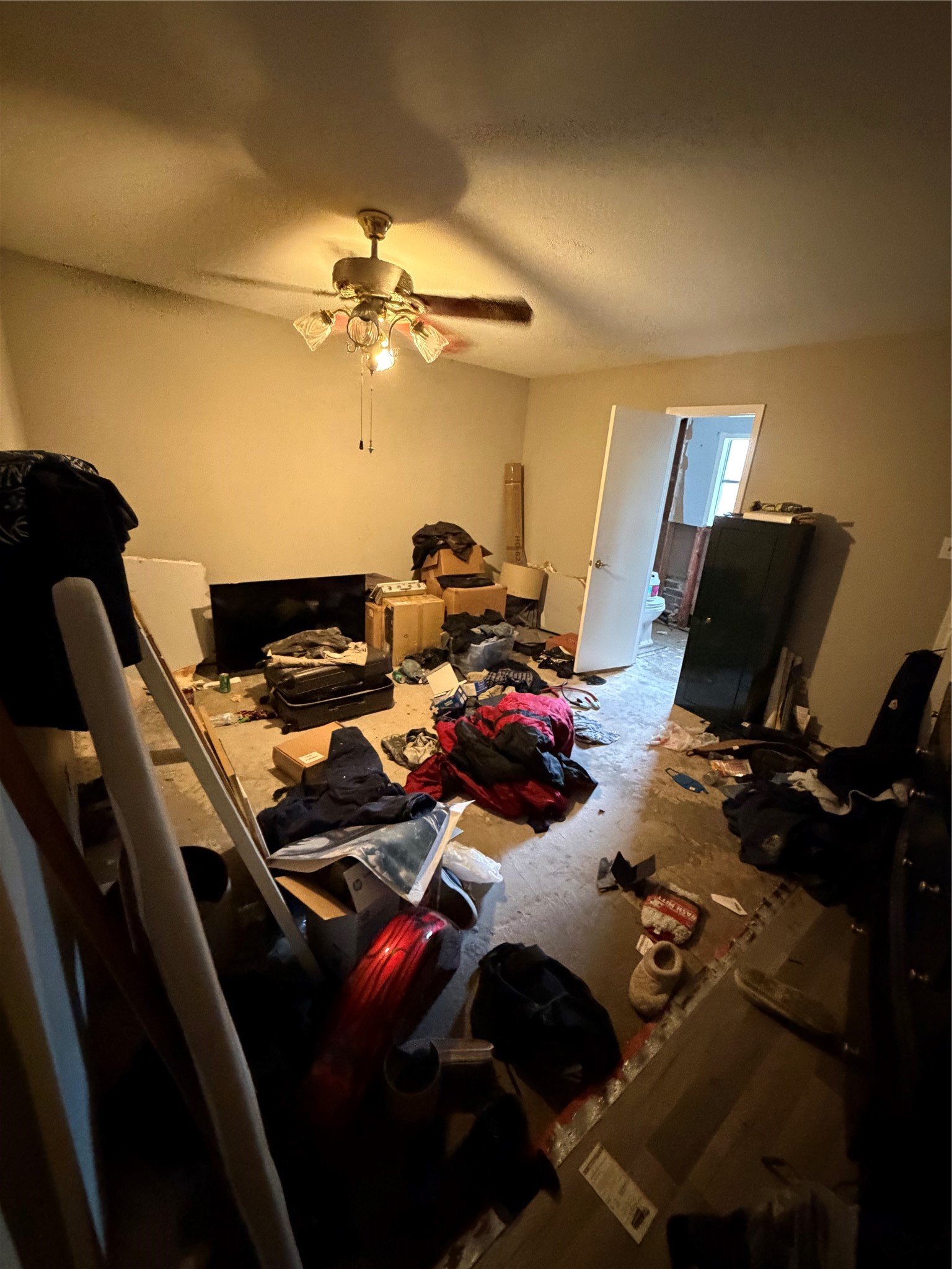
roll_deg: -2.9
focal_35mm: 14
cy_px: 634
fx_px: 513
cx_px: 476
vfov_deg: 102.1
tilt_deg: -16.7
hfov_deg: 85.7
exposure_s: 1/40
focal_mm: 2.22
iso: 1250
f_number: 2.2
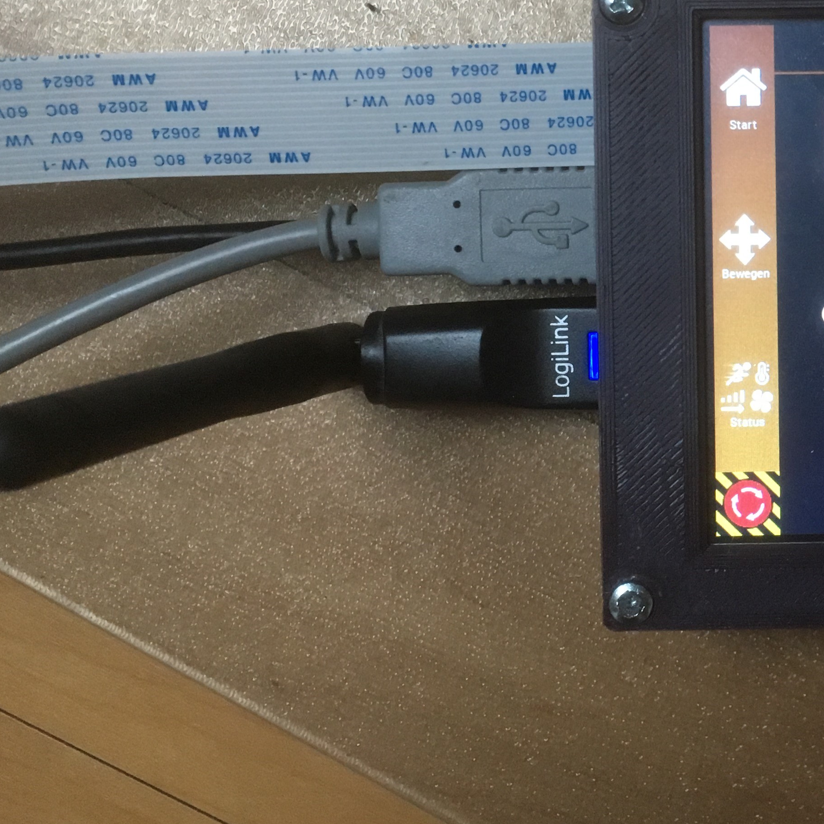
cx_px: 849
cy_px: 235
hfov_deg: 28.0
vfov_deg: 29.7
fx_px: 1535
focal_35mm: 57
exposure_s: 1/33
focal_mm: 4.15
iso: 200
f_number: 2.2
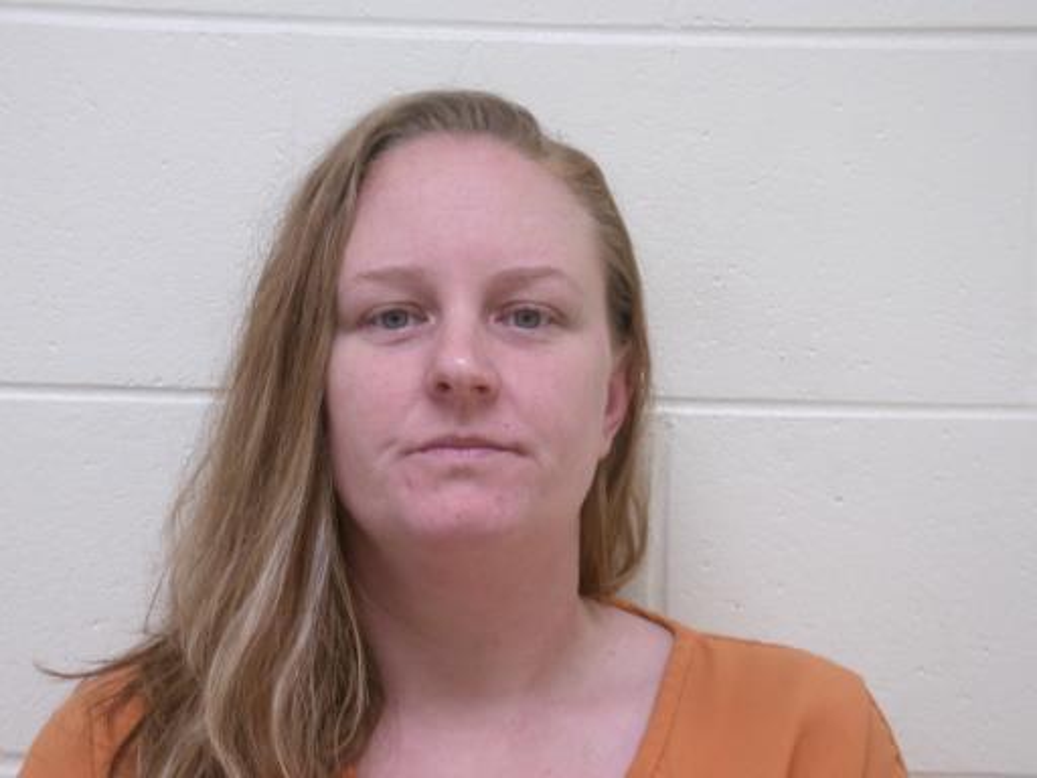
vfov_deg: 21.3
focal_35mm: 69
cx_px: 518
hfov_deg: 28.2
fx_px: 2067
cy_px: 389
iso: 384
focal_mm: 12.3
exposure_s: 1/20
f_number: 4.7
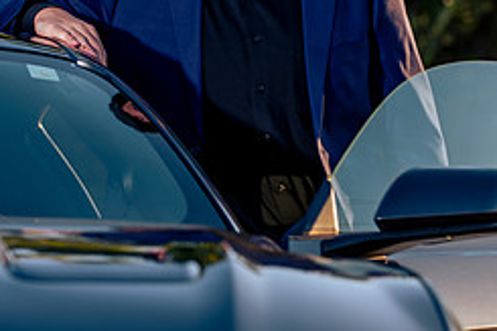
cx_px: 95
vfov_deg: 4.5
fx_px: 4249
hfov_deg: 6.7
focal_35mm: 308
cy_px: 34
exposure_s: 1/80
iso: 31
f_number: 4
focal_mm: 130
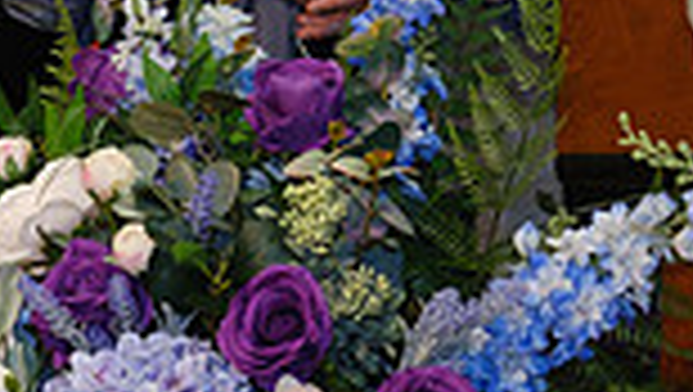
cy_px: -390
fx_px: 4635
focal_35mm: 252
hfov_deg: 8.3
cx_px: 1071
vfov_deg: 4.8
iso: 1250
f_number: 4
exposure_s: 1/125
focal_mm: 42.7
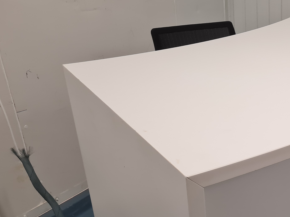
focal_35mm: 56
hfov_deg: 31.9
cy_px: 173
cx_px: 286
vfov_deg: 25.7
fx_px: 469
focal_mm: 5.4
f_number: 1.8
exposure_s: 1/100
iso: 125
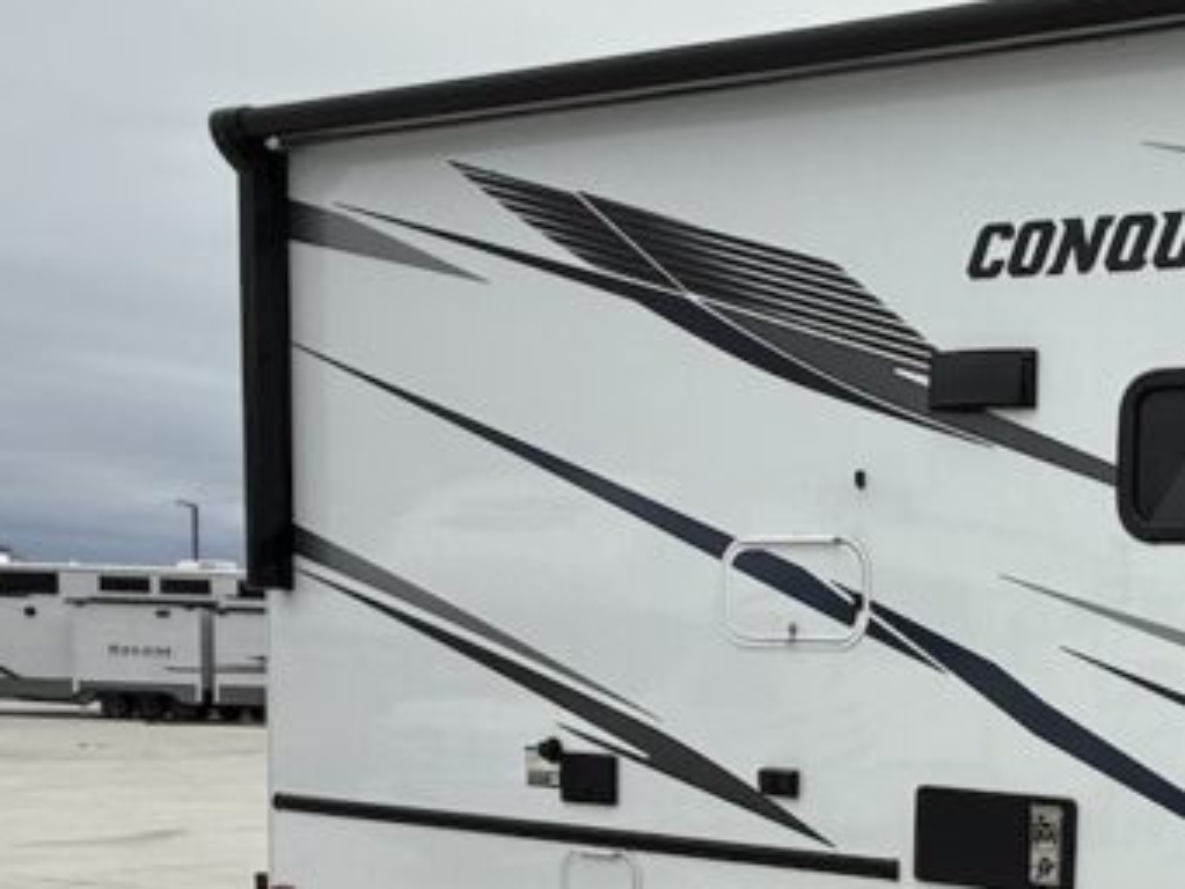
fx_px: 1438
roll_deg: -2.5
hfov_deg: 33.0
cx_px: 1543
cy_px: 813
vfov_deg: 32.5
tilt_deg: -3.1
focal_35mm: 42
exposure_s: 1/590
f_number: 2.2
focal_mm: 2.22
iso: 50
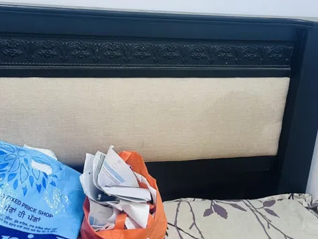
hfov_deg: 56.8
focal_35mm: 32
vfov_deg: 43.8
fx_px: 294
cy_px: 90
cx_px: 162
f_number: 1.78
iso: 200
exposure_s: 1/100
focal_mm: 6.86
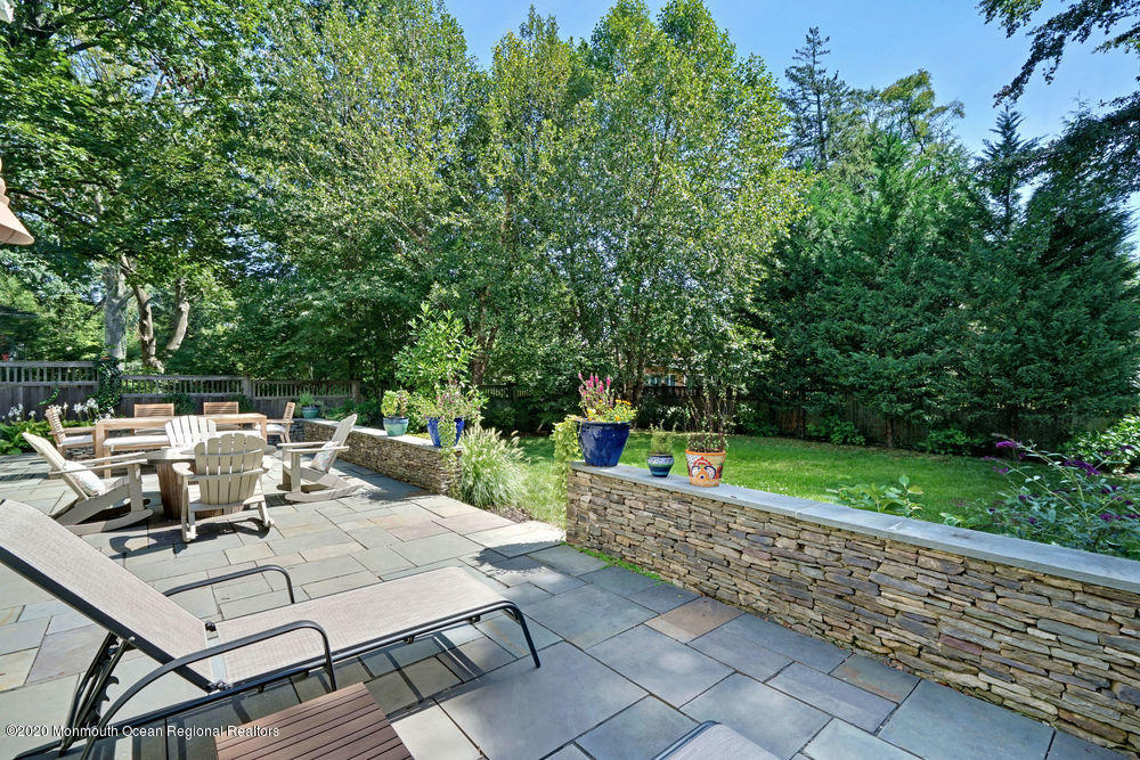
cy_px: 380
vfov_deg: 73.8
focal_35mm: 16
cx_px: 570
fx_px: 507
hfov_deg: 96.7
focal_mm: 16
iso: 400
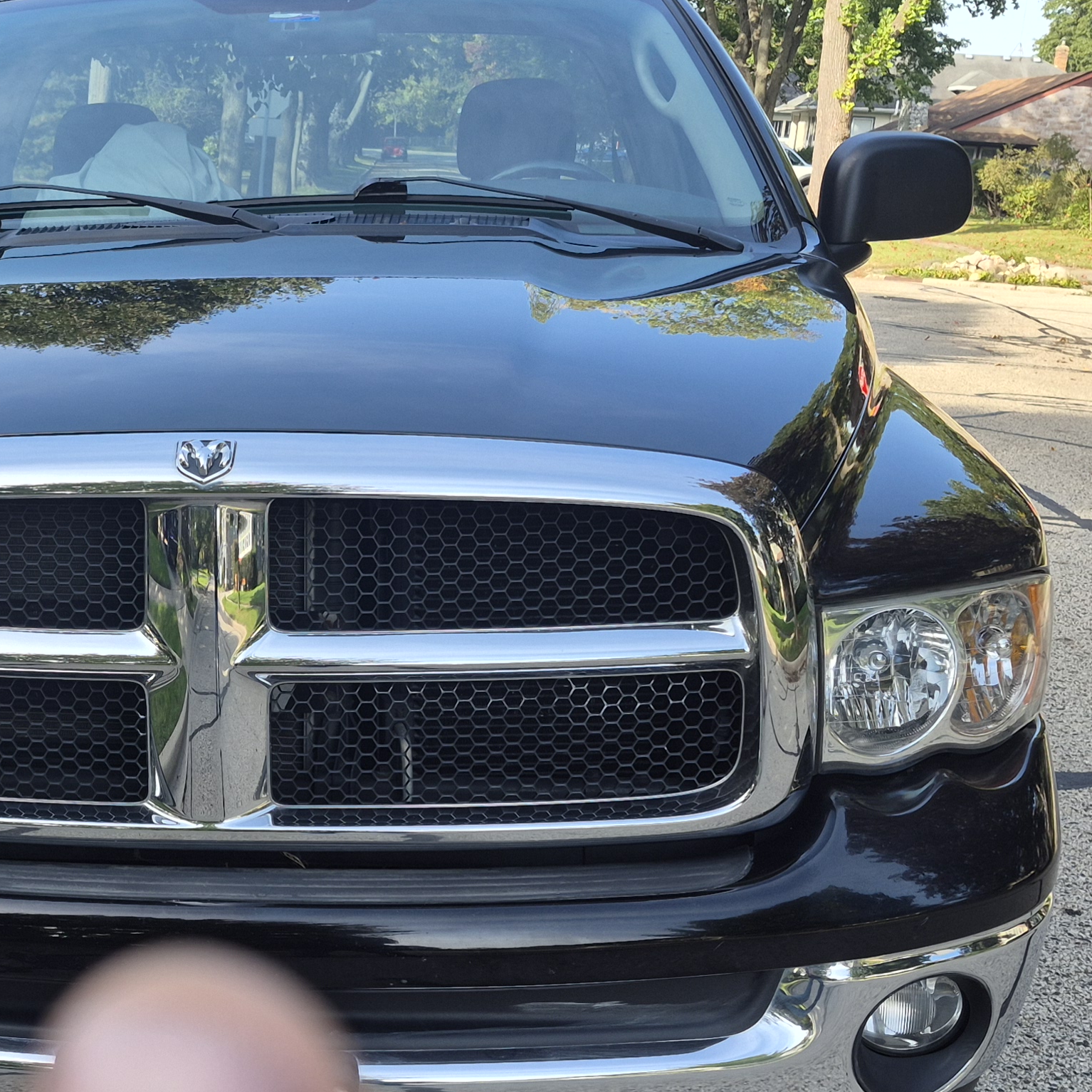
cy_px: 645
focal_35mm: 53
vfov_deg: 32.1
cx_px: 160
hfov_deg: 31.1
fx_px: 1892
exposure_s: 1/331
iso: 25
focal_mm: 5.4
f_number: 1.8
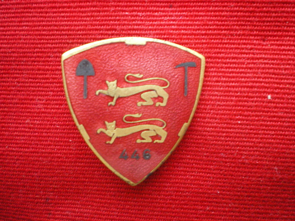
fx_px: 324
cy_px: 110
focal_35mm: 38
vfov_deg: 37.7
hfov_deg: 49.0
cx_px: 148
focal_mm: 6.3
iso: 400
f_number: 3.1
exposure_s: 1/20
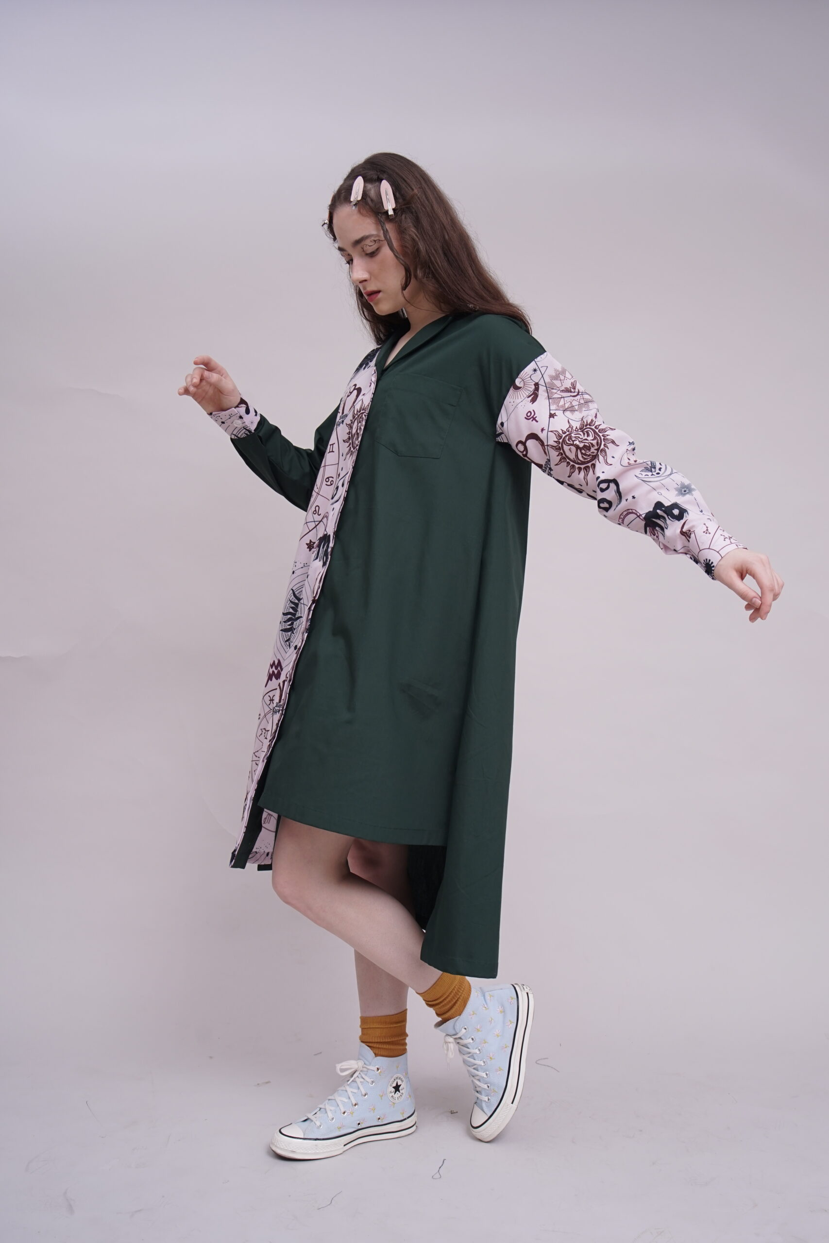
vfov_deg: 54.4
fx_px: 1209
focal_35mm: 35
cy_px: 622
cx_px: 414
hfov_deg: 37.9
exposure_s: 1/100
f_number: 6.3
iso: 400
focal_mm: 35
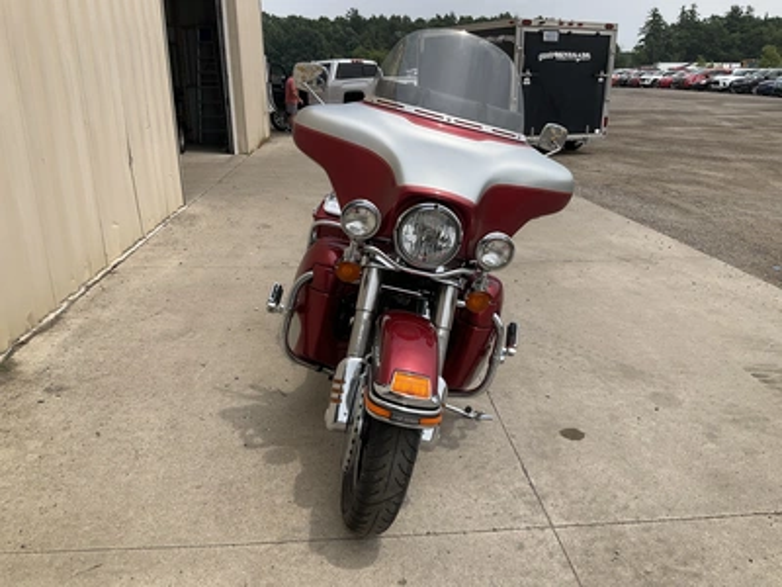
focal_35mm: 29
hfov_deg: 61.7
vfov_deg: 48.2
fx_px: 655
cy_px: 294
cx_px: 391
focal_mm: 3
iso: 25
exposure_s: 1/1786
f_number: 1.8
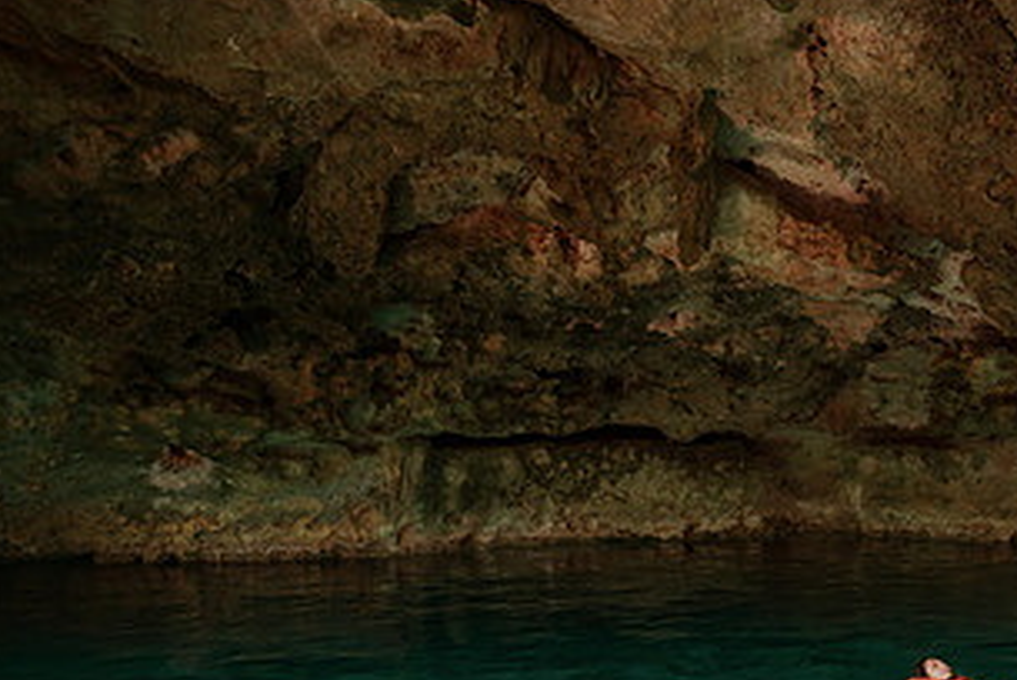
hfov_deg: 46.4
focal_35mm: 38
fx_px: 1075
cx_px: 887
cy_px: 568
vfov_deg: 33.8
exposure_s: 1/80
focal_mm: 20
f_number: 2.8
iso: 1250
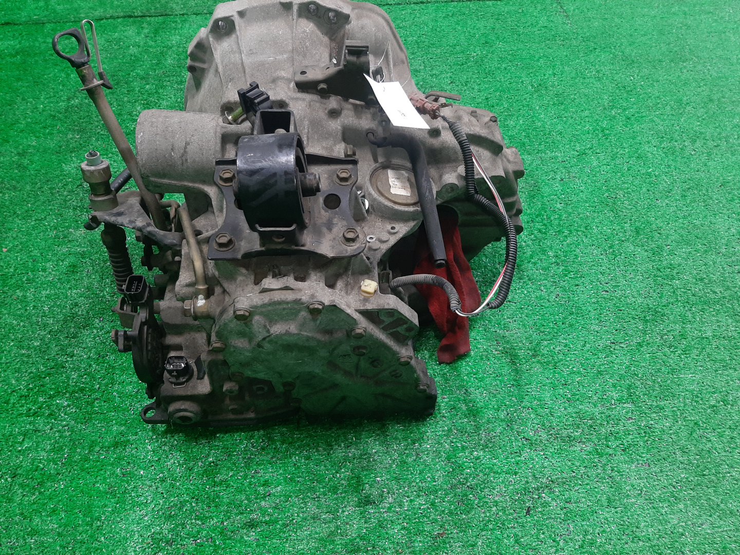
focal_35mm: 26
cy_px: 278
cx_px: 370
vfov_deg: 53.1
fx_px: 556
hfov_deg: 67.3
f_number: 1.7
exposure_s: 1/50
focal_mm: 3.93
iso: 129
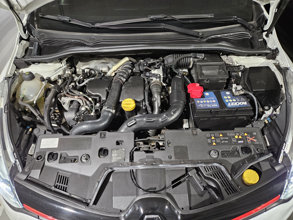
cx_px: 146
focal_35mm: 23
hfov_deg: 73.9
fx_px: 195
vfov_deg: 58.9
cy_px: 110
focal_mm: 5.4
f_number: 1.8
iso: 640
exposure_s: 1/24
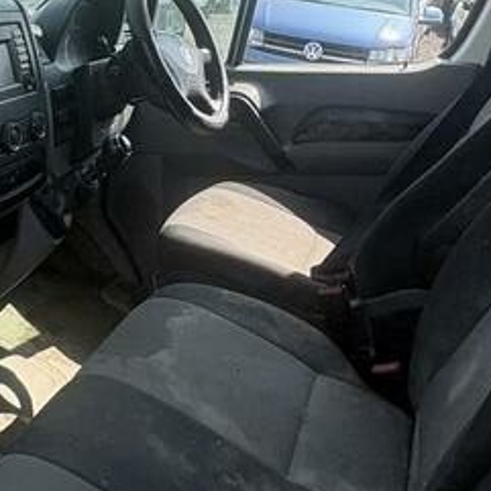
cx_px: 98
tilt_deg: -12.7
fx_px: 738
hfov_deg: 35.6
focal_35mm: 46
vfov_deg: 35.5
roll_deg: -10.0
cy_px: 92
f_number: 2.2
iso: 50
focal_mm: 2.22
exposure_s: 1/804
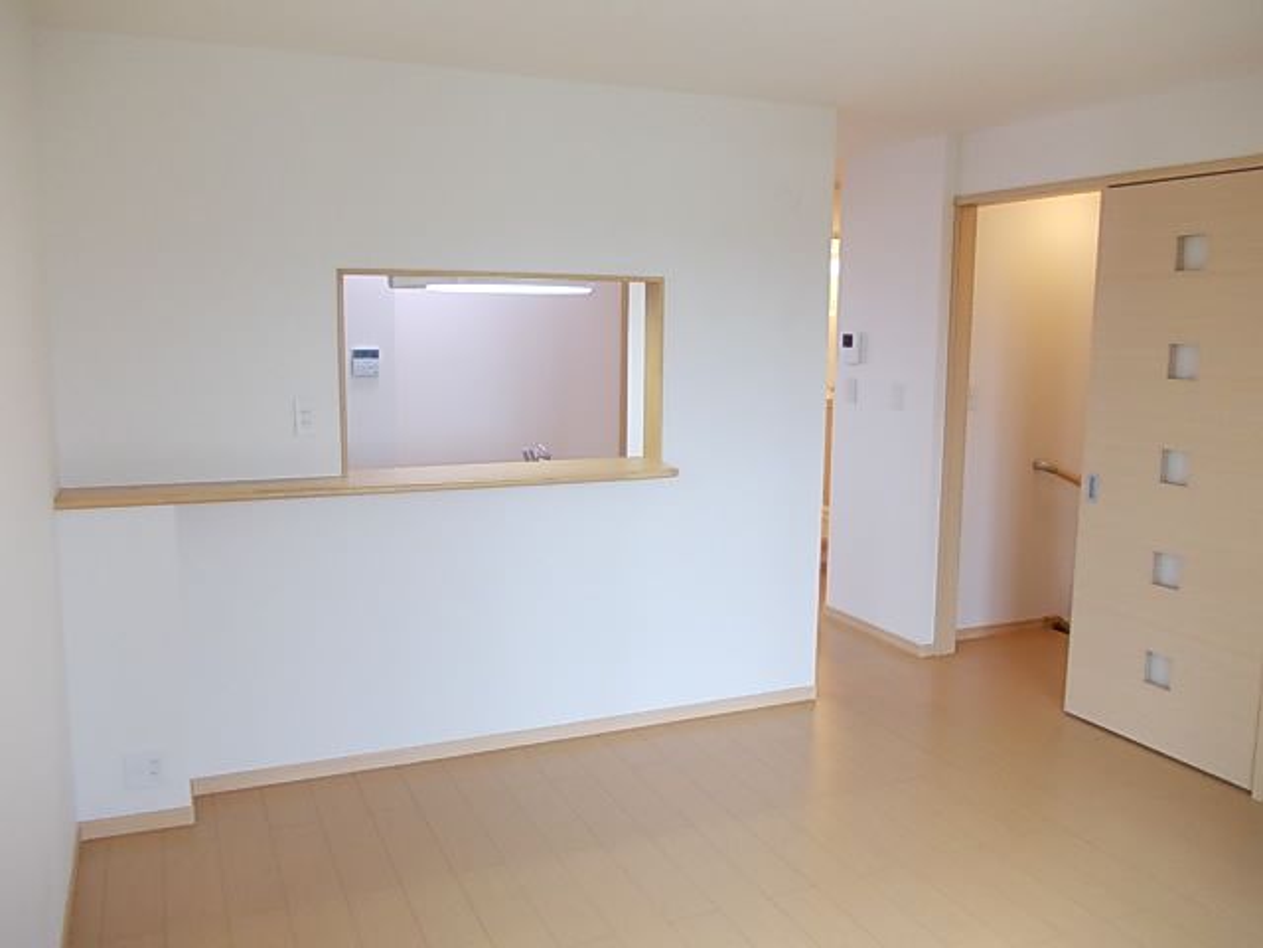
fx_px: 1022
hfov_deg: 63.4
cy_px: 474
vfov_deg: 49.7
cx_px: 632
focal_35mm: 28
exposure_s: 1/25
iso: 140
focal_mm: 4
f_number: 2.7
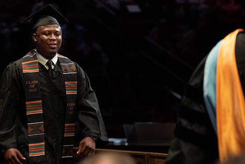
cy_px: 66
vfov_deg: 6.2
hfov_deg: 9.2
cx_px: 98
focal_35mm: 223
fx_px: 1519
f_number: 4.5
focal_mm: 175
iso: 1600
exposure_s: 1/320
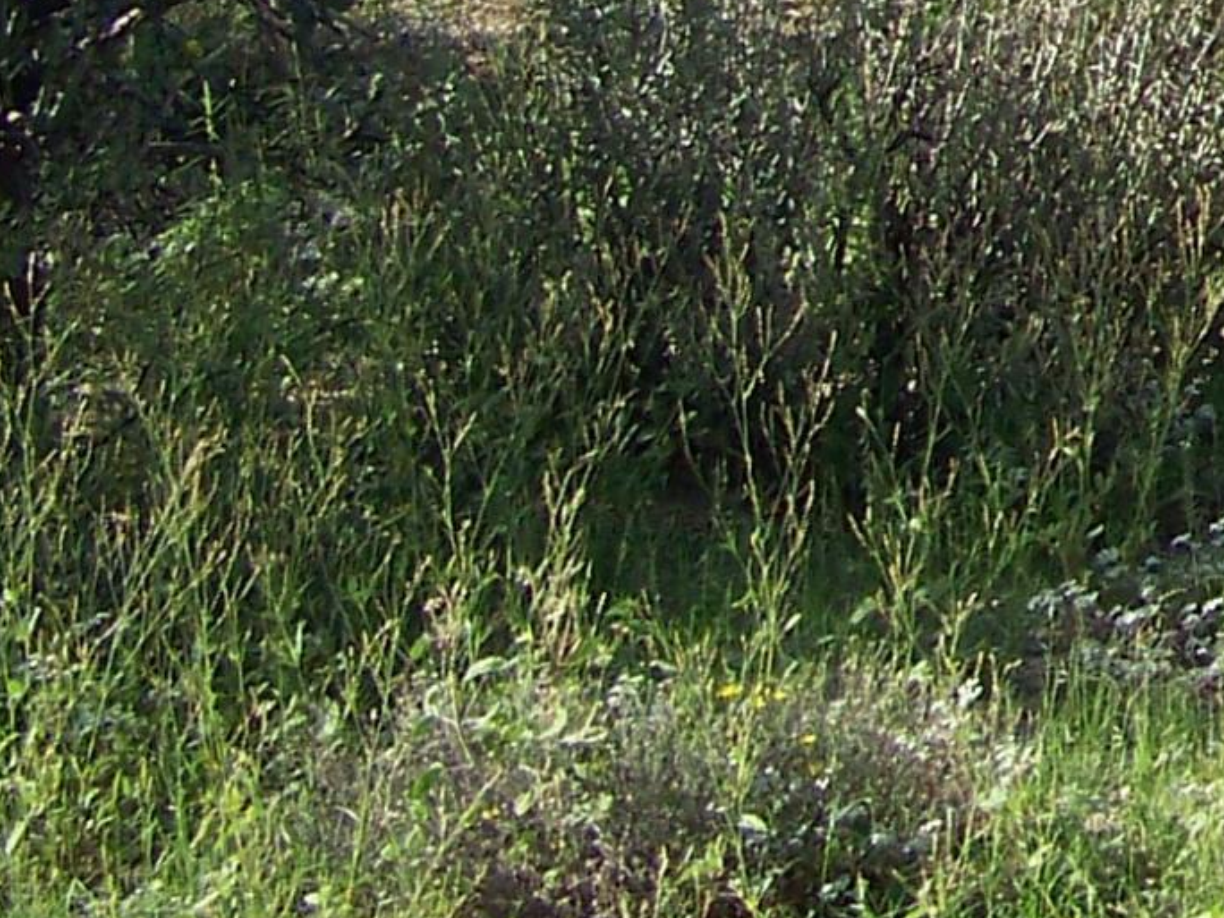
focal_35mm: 158
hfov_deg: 11.3
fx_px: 5587
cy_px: -746
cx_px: 2466
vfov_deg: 9.0
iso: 64
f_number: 2.8
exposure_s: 1/640
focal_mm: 5.85
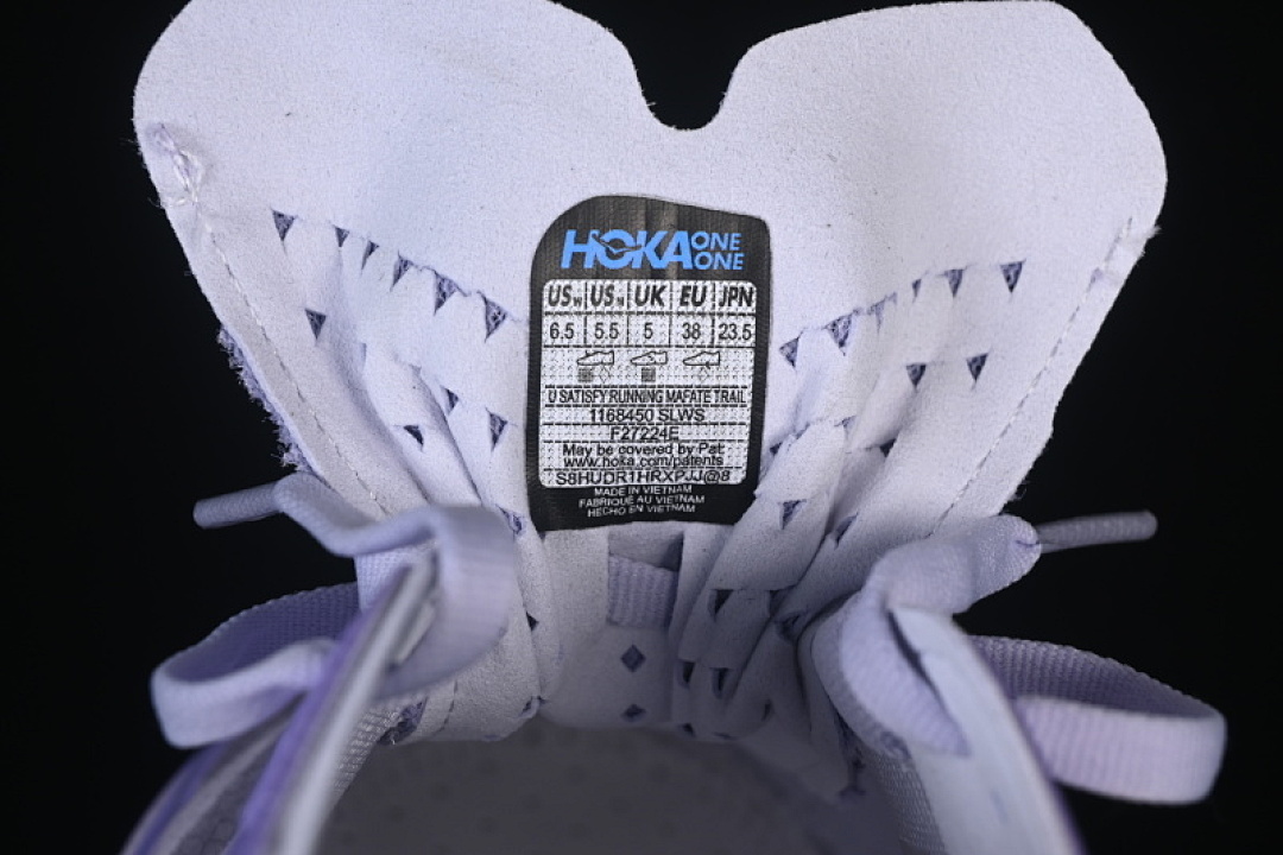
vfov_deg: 18.2
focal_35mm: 75
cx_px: 642
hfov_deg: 27.0
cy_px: 428
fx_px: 2673
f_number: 8
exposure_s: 1/80
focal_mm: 50
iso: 160
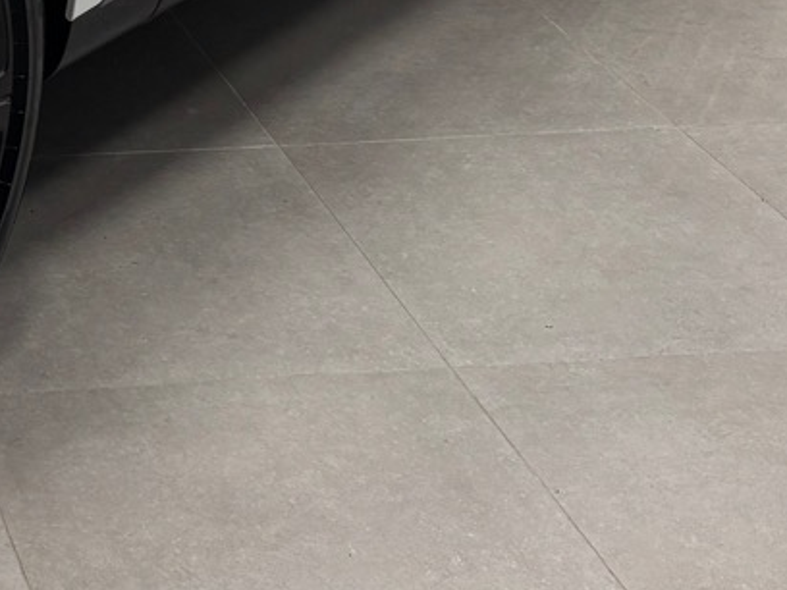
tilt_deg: -14.4
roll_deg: -0.1
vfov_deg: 13.3
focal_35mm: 102
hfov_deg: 17.8
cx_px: -295
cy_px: -409
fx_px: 2319
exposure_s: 1/336
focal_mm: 5.96
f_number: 1.6
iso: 50
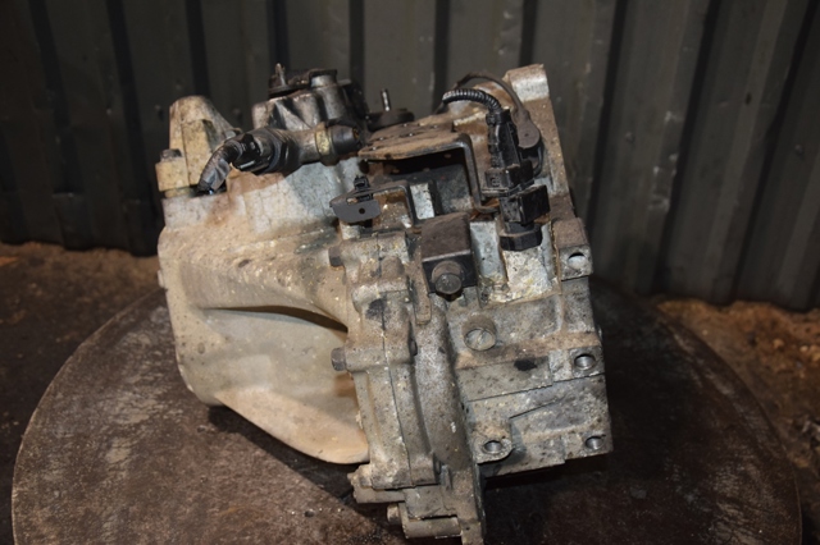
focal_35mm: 36
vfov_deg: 36.8
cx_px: 410
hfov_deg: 53.2
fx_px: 820
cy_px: 272
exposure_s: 1/60
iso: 800
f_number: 5
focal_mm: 24
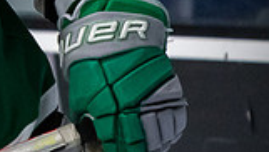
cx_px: -199
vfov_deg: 0.6
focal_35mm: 1909
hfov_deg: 1.1
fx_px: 13632
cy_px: -187
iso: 1600
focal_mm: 200
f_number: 2.8
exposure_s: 1/800
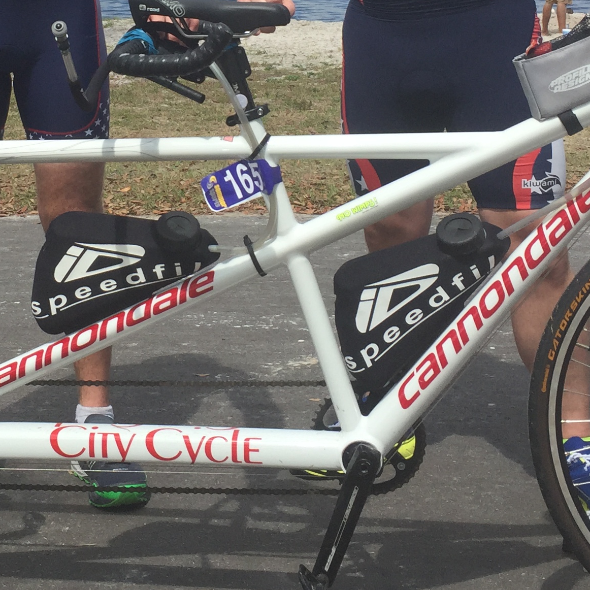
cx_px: 157
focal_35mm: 72
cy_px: 76
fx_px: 1388
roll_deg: +0.7
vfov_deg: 23.4
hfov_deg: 23.8
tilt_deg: -5.3
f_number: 2.2
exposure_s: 1/2198
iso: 32
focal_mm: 4.15
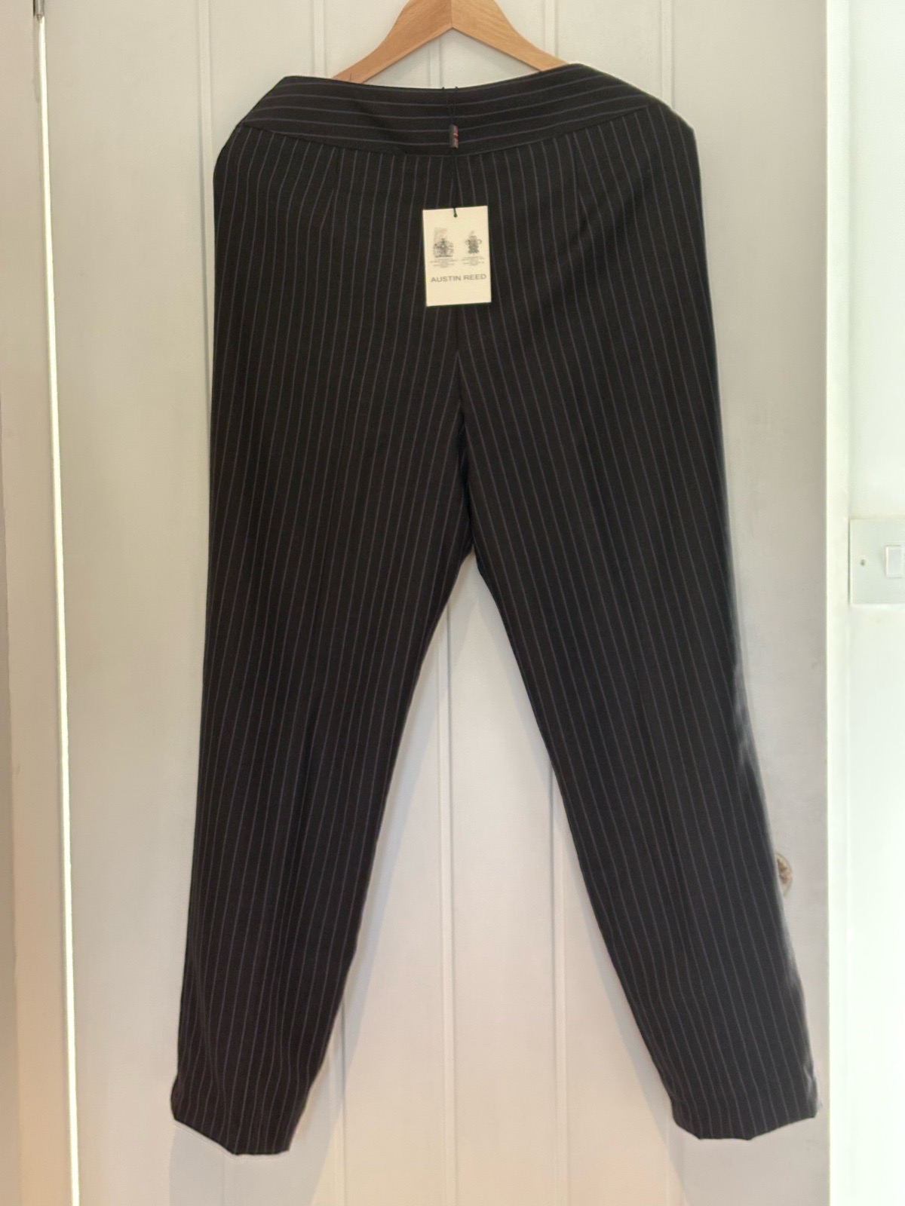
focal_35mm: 52
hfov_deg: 28.0
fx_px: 1813
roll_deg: +0.9
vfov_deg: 36.8
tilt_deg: -2.4
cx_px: 452
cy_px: 603
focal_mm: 5.96
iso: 125
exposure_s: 1/33
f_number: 1.6
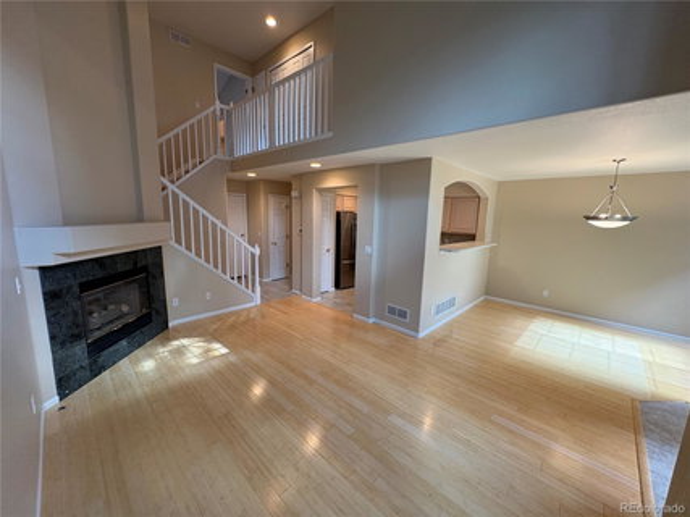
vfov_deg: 85.6
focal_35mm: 14
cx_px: 345
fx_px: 279
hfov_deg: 102.1
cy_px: 258
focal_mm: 2.22
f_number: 2.2
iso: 125
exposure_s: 1/60
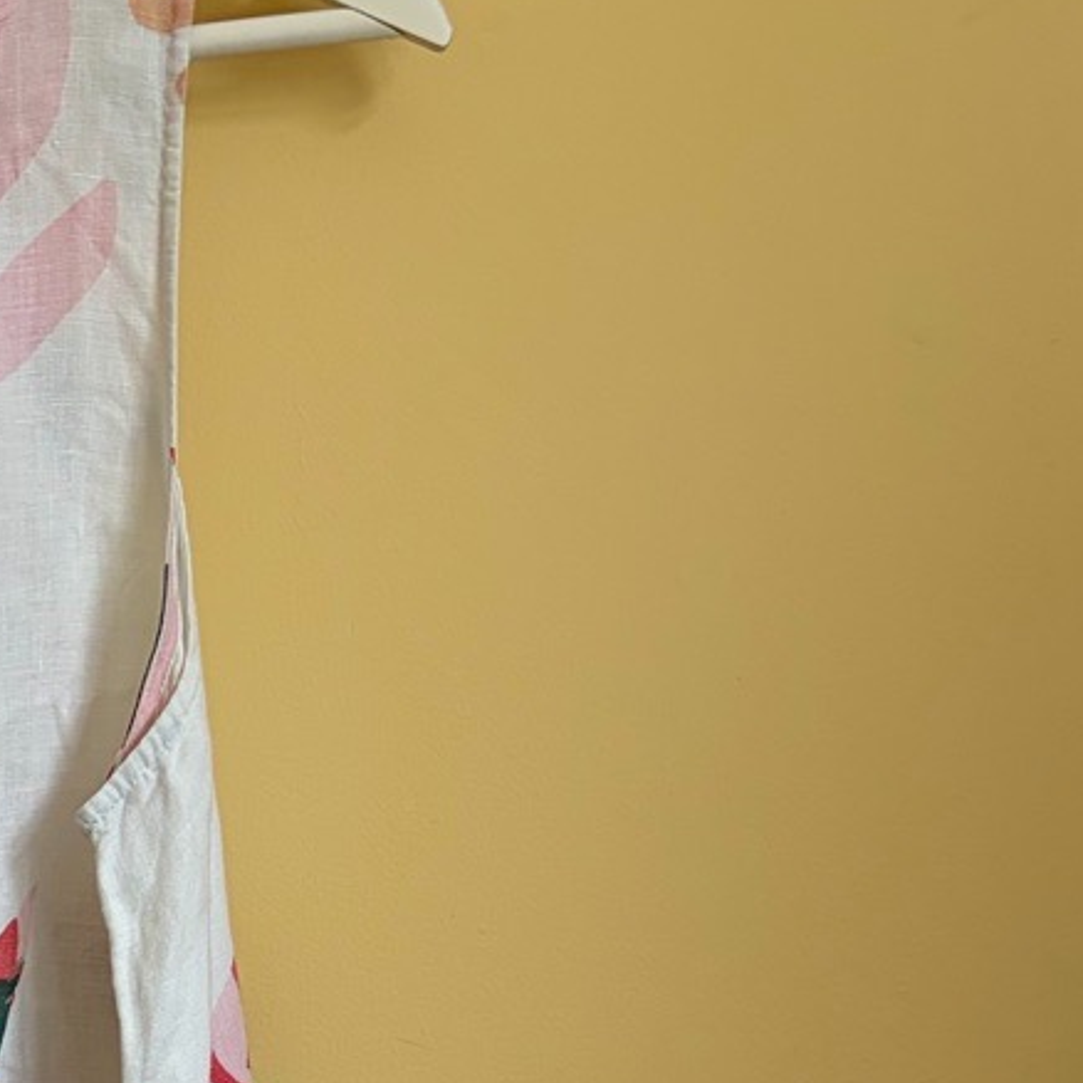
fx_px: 2973
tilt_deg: -9.8
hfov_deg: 19.2
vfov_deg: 19.0
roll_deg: +2.0
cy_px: 1429
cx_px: -294
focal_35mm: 84
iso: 125
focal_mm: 5.96
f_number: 1.6
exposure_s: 1/119
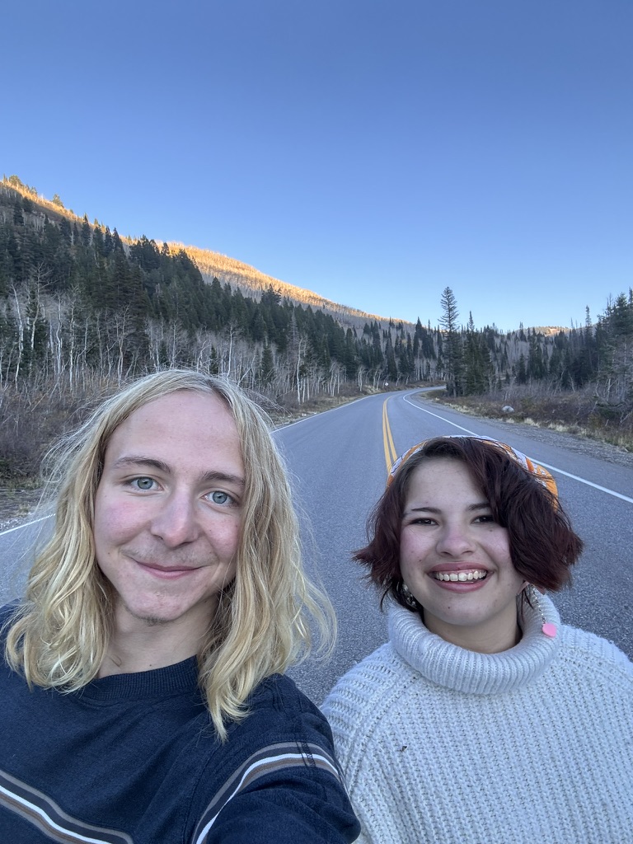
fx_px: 561
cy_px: 422
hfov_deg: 58.9
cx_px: 316
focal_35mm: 23
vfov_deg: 73.9
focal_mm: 2.69
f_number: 1.9
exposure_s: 1/121
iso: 32
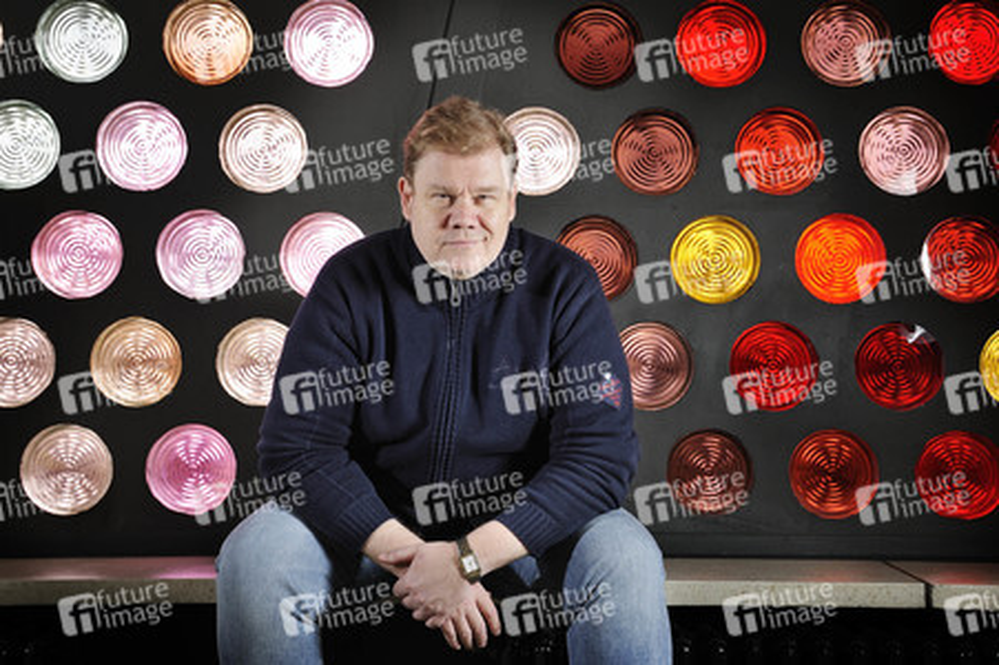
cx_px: 500
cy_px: 332
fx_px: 1331
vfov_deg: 28.0
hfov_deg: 41.1
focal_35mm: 48
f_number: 4.5
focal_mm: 48
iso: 400
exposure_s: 1/100
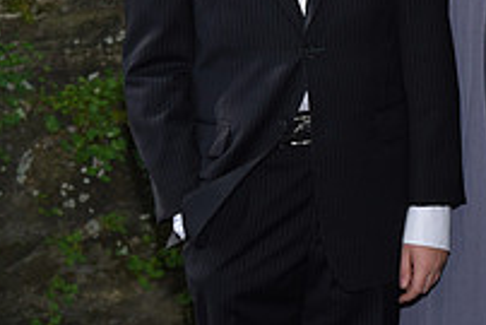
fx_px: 3296
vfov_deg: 5.6
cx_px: 678
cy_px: -126
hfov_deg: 8.3
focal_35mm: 244
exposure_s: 1/200
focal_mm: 85
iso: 640
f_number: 5.6
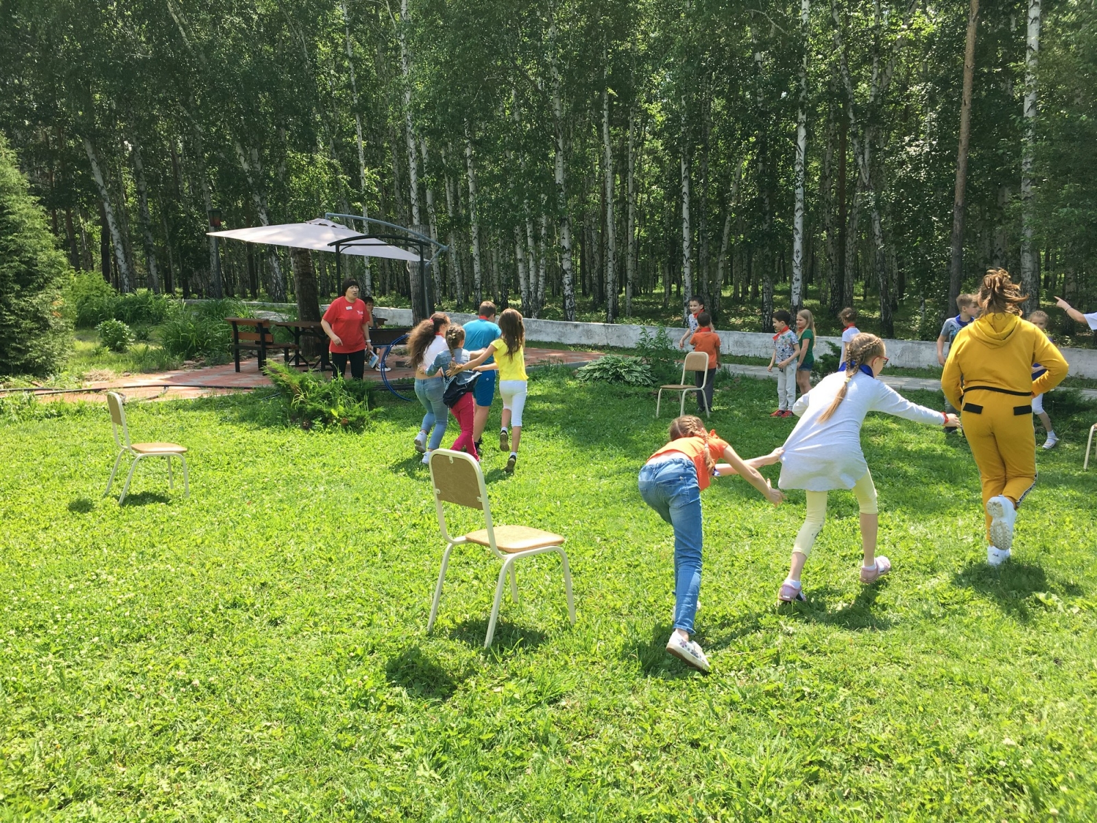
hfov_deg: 61.7
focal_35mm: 29
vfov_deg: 48.2
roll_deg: +2.2
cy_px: 412
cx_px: 548
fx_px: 919
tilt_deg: -6.3
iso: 25
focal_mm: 4.15
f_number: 2.2
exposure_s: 1/630
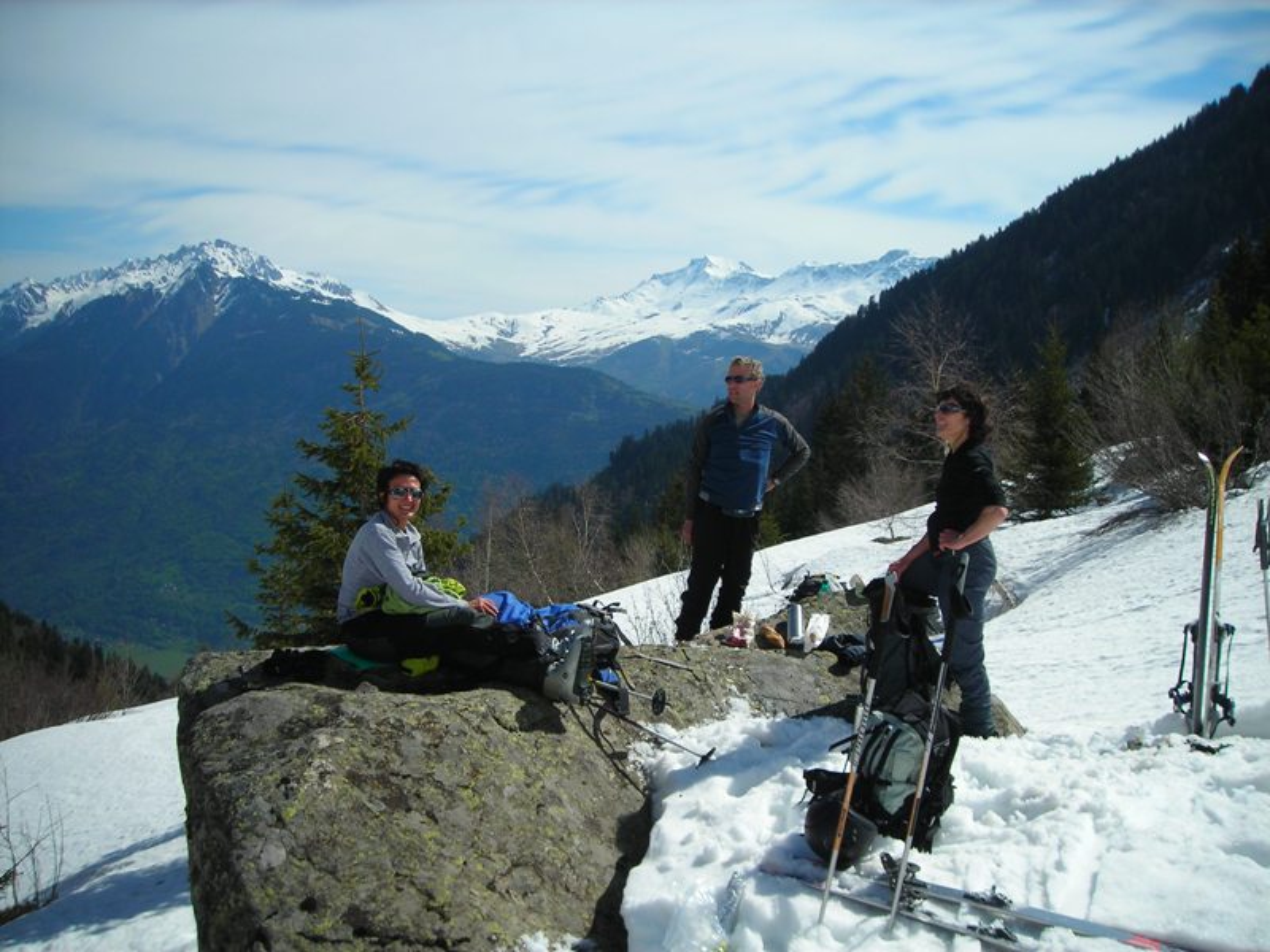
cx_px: 635
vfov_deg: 37.7
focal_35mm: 38
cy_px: 476
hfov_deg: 49.0
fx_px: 1394
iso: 50
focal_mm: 6.3
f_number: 6.4
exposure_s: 1/309
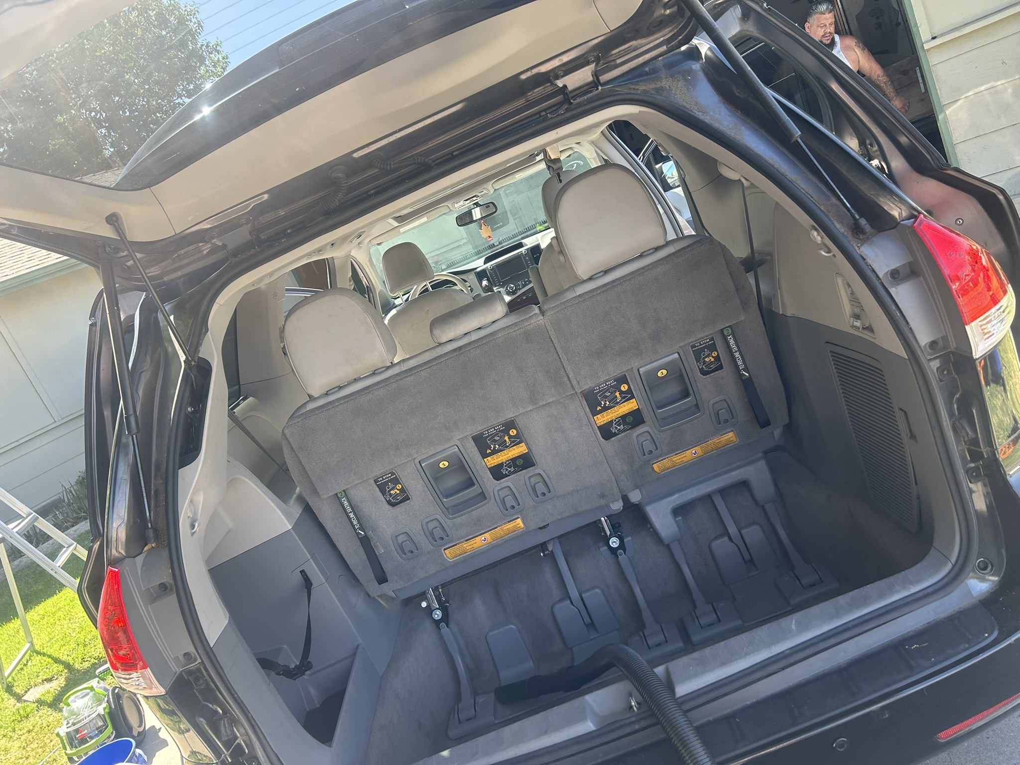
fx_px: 766
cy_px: 382
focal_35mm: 26
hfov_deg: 67.3
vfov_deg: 53.1
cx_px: 510
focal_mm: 5.7
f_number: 1.5
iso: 50
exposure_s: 1/303
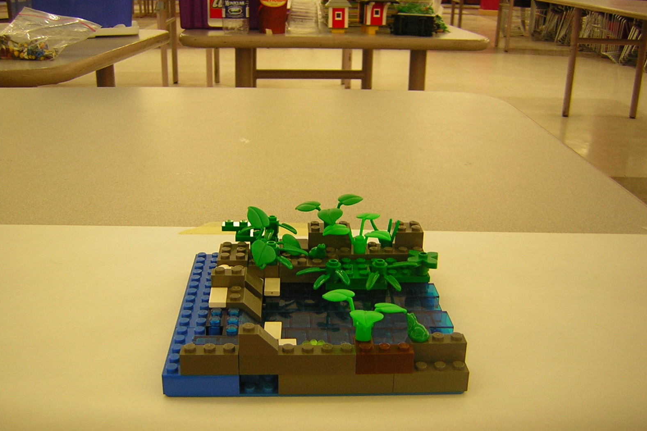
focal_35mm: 38
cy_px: 241
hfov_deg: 50.7
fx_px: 683
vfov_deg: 35.0
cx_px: 325
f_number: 2.6
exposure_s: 1/6.7
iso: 50
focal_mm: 4.7
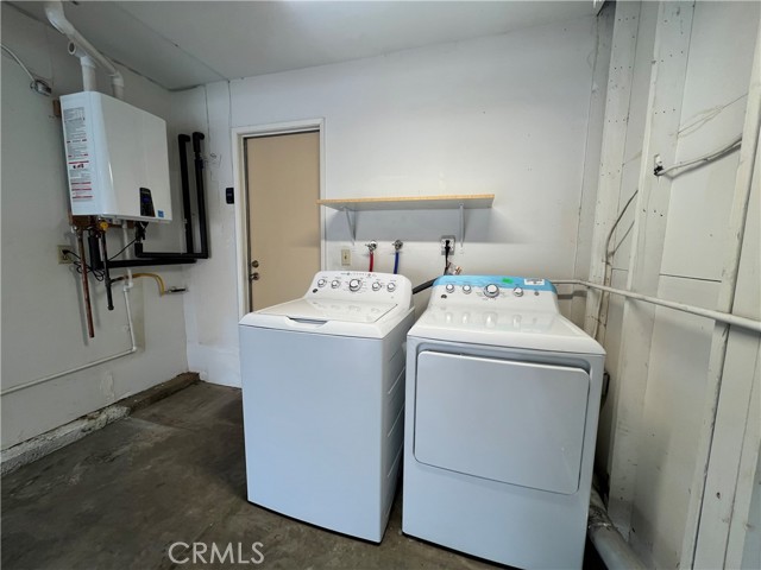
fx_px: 286
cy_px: 285
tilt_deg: -7.2
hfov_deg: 106.2
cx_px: 380
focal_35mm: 13
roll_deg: -0.6
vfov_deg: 89.9
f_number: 1.8
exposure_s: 1/120
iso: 50
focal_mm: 1.57
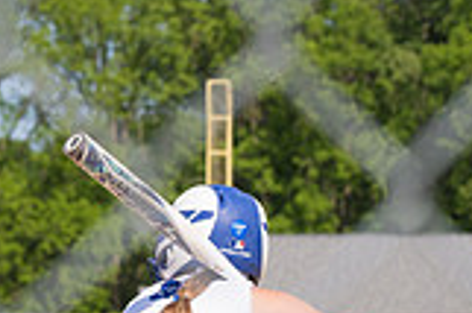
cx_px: 193
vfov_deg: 4.2
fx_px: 4257
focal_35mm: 325
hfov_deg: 6.3
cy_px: 446
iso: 320
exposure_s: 1/1600
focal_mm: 90
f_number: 5.6
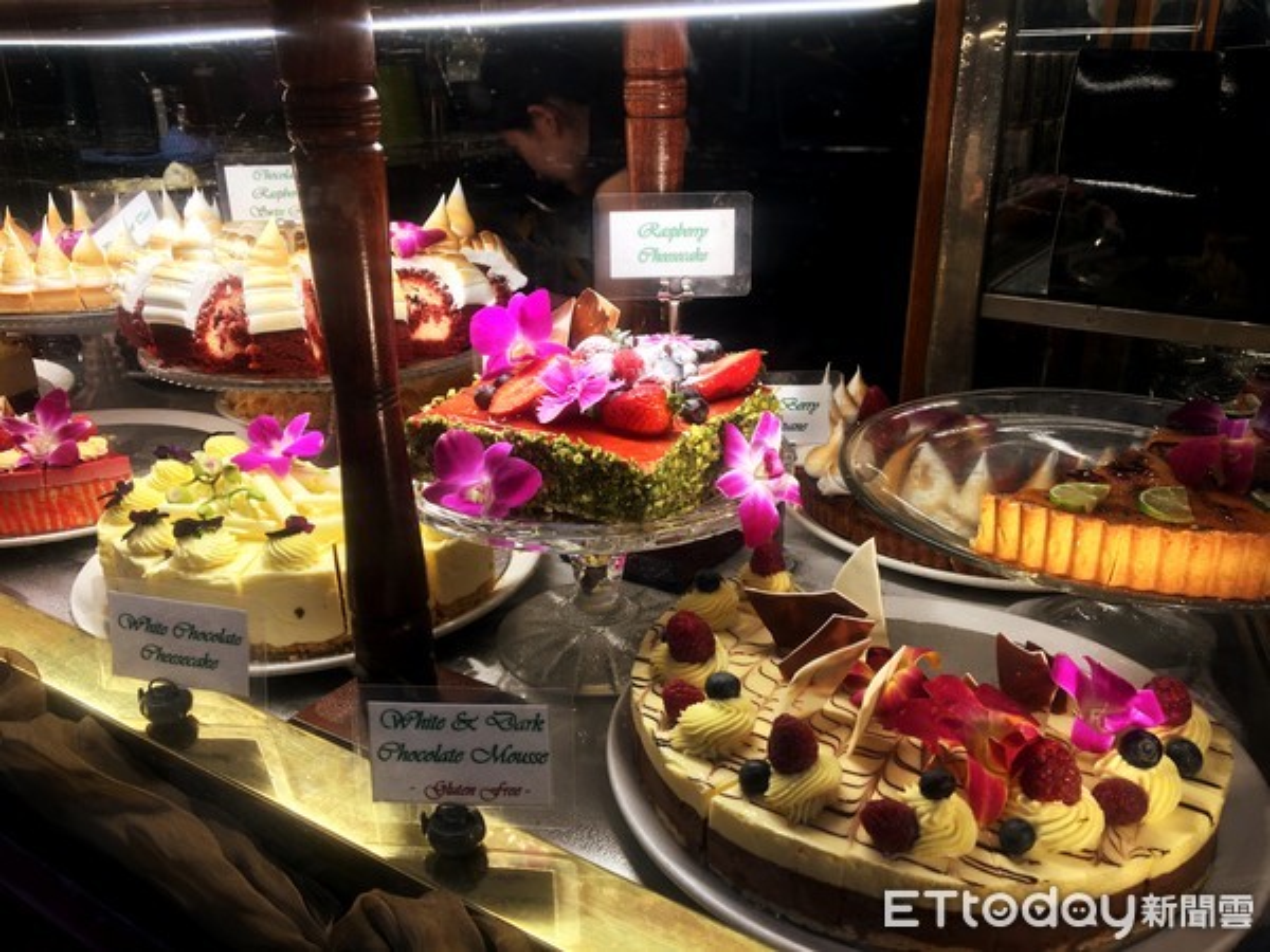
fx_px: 1064
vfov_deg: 48.2
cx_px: 635
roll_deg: +0.2
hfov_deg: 61.7
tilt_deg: -21.0
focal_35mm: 29
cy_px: 476
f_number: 2.2
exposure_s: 1/50
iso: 32
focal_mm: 4.15
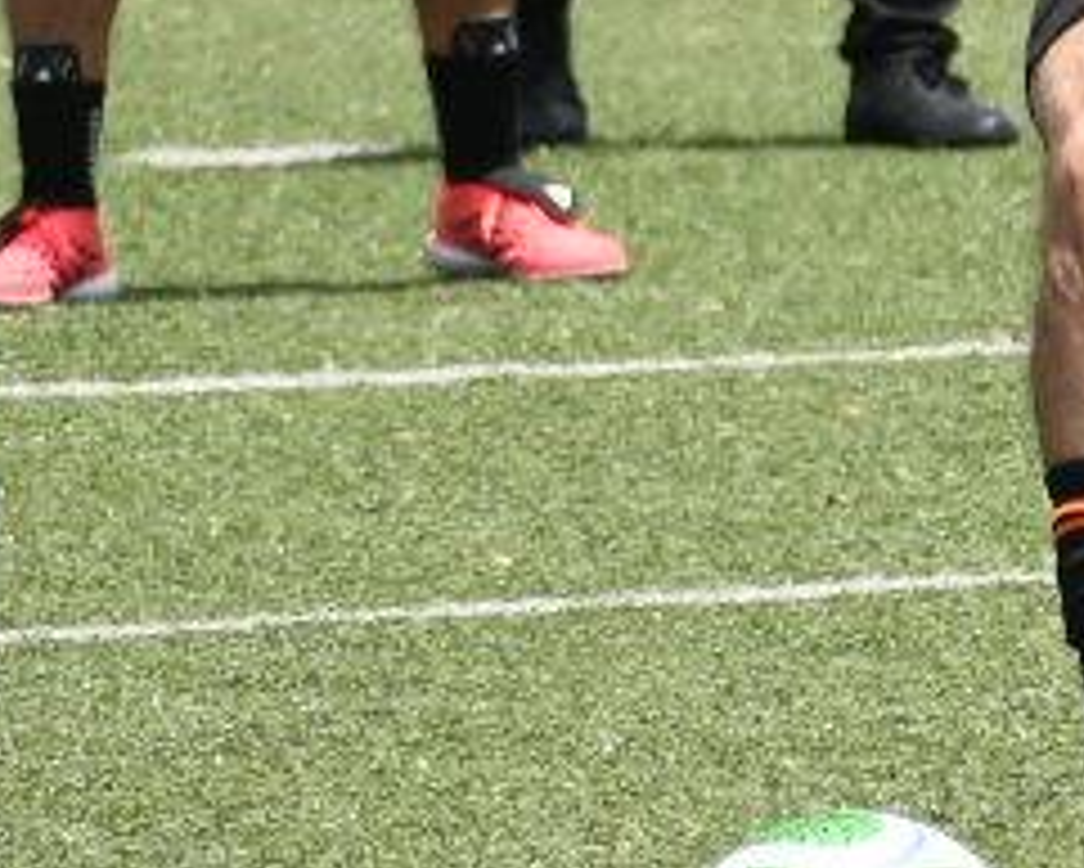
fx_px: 33957
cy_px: -364
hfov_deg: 1.8
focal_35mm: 1058
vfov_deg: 1.5
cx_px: 1147
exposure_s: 1/500
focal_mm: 112
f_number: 5.6
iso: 160
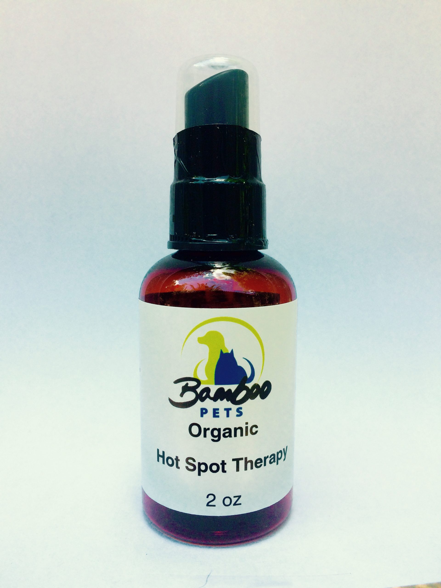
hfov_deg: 48.2
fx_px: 493
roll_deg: -0.7
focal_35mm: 29
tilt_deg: -6.4
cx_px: 220
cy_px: 294
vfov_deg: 61.7
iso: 32
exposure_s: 1/760
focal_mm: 4.15
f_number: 2.2
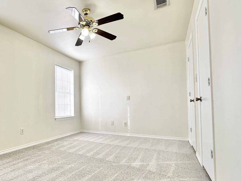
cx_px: 85
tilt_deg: +1.8
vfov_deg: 63.2
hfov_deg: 77.0
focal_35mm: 21
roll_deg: +0.9
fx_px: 146
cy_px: 104
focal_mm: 2.22
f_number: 2.2
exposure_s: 1/107
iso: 40
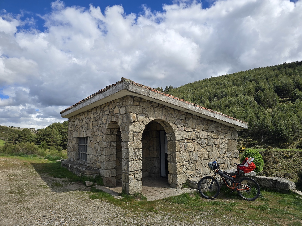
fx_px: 201
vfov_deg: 58.9
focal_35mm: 23
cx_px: 151
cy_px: 113
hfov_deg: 73.9
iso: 12
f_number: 1.7
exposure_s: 1/871
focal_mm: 6.3
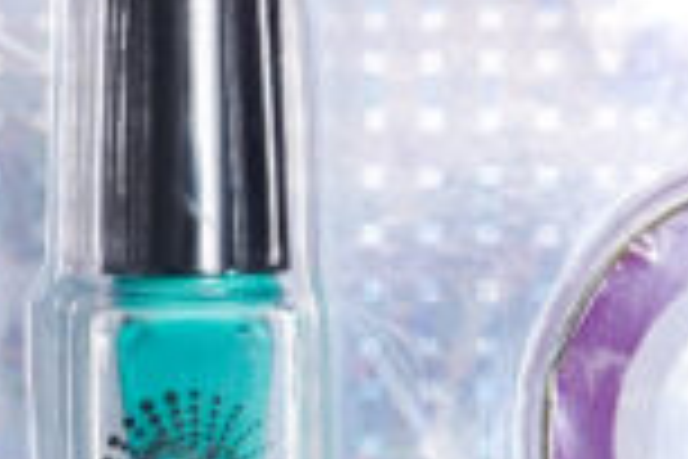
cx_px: -216
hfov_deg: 6.9
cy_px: 407
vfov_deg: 4.6
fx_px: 5656
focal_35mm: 296
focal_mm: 70
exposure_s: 1/125
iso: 3200
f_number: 11
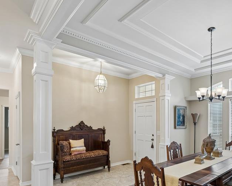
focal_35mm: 23
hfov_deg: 70.6
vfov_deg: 59.5
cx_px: 154
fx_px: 158
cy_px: 123
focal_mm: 10
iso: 250
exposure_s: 1/20
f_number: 5.6
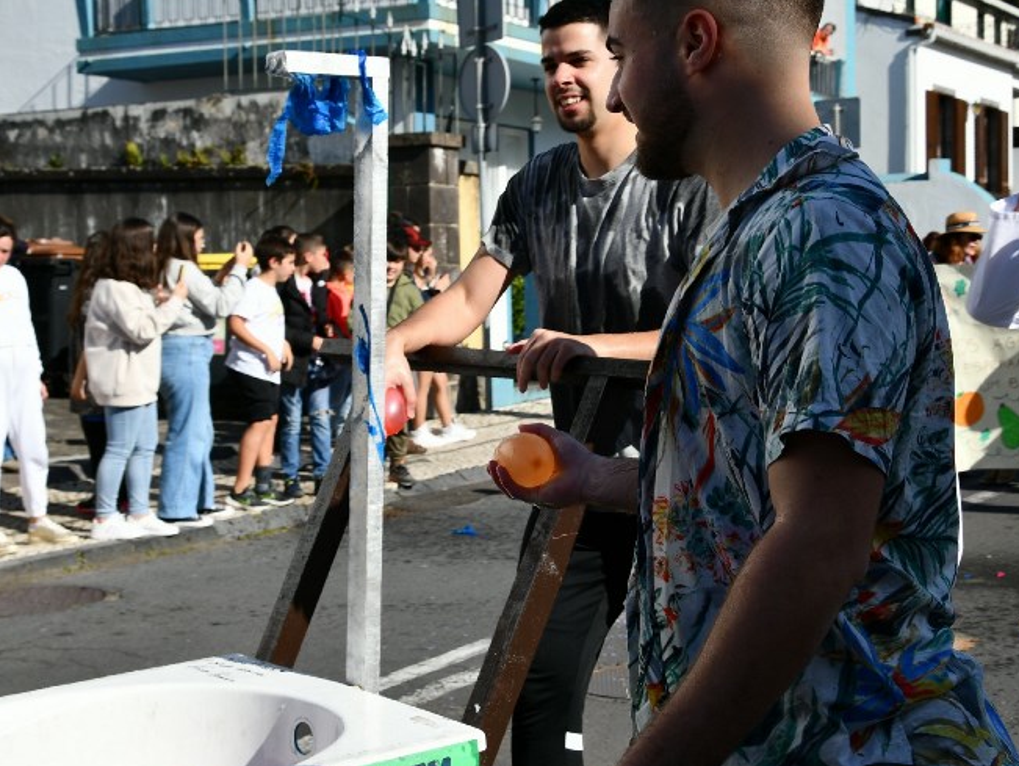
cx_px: 513
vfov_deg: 21.6
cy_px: 371
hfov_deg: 28.5
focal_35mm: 68
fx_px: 2003
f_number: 9
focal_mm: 30
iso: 100
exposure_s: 1/320
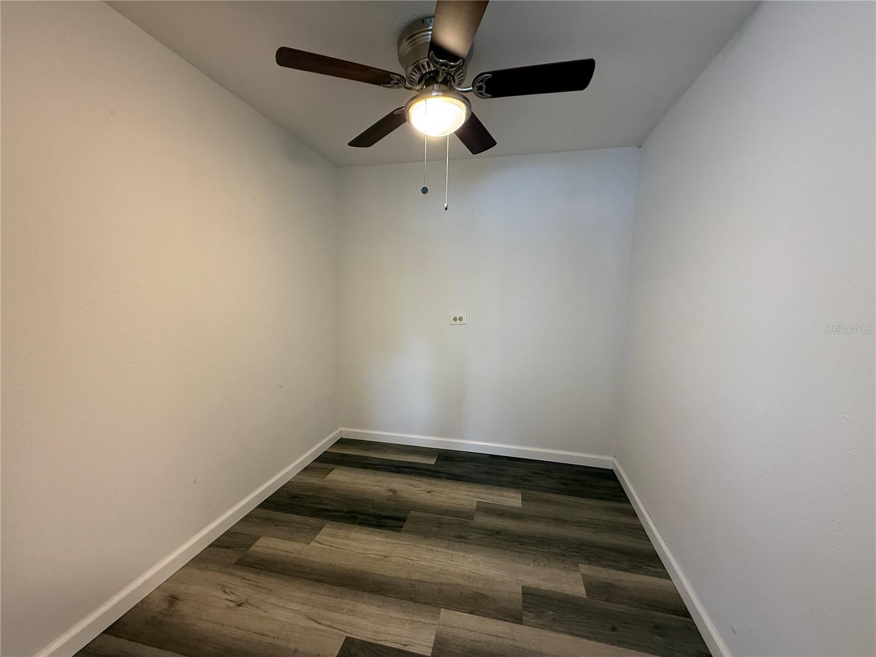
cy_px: 328
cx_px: 438
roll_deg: -1.1
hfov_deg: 102.1
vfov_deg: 85.7
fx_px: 354
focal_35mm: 14
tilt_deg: -5.2
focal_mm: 2.22
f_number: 2.2
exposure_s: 1/60
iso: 320
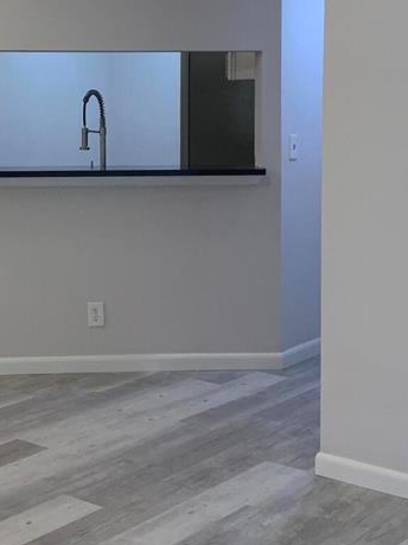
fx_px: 1069
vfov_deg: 28.3
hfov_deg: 21.4
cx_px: 89
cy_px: 163
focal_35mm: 68
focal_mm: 4.25
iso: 100
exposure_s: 1/120
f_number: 1.8
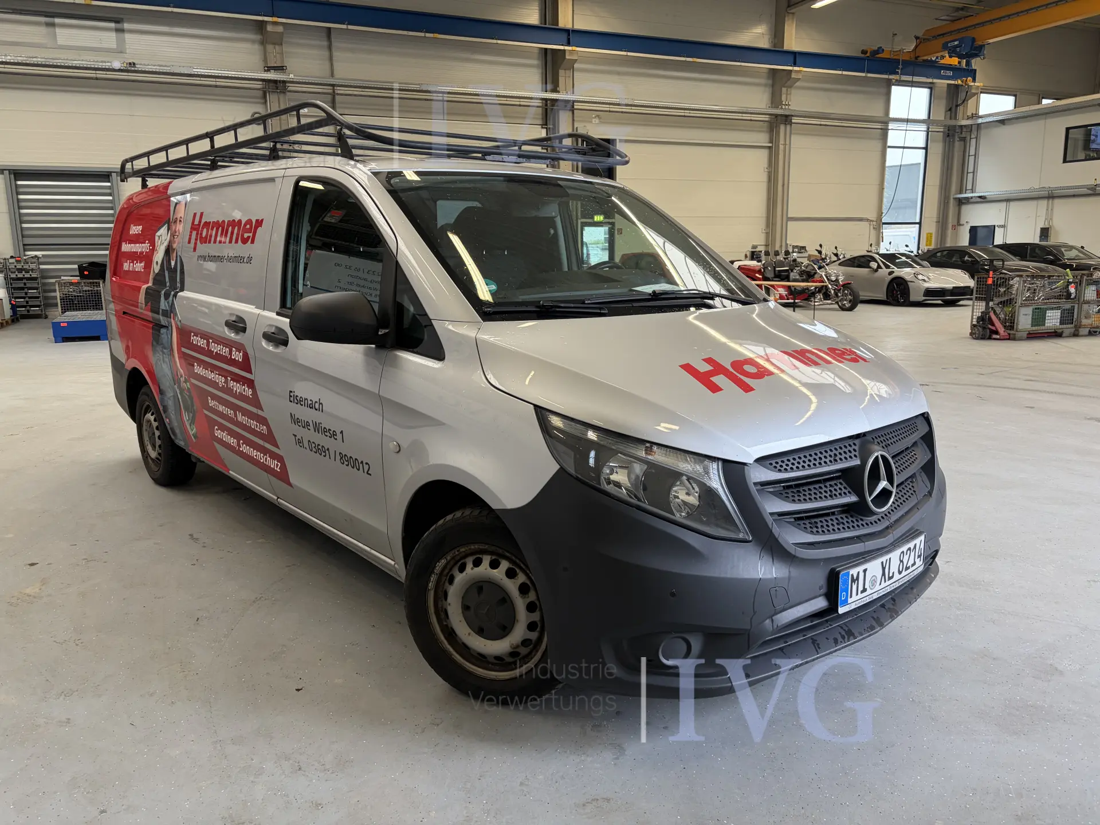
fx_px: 826
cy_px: 412
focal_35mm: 26
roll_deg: +1.2
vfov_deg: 53.1
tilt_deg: -10.3
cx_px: 550
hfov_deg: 67.3
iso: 125
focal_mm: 5.96
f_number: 1.6
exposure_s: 1/104
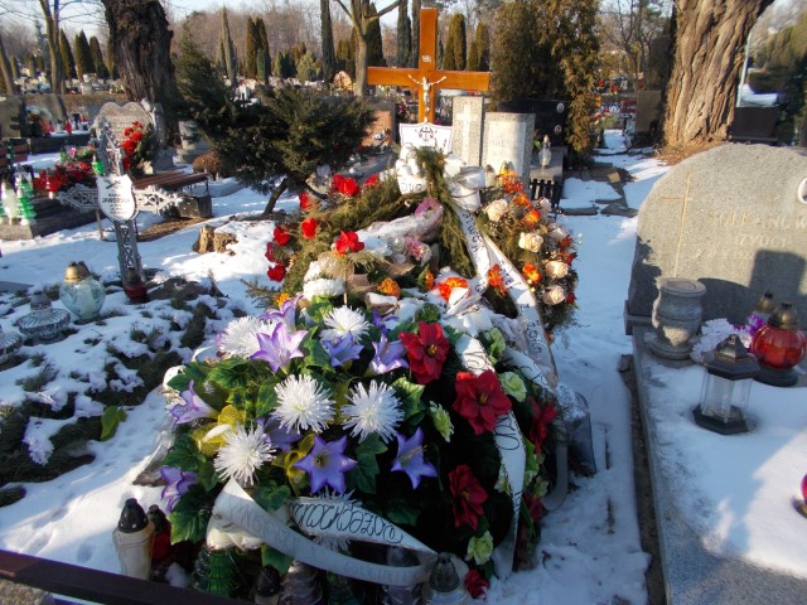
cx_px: 404
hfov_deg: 67.3
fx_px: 606
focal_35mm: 26
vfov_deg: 53.1
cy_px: 302
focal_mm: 4.6
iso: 80
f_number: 3.2
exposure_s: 1/320
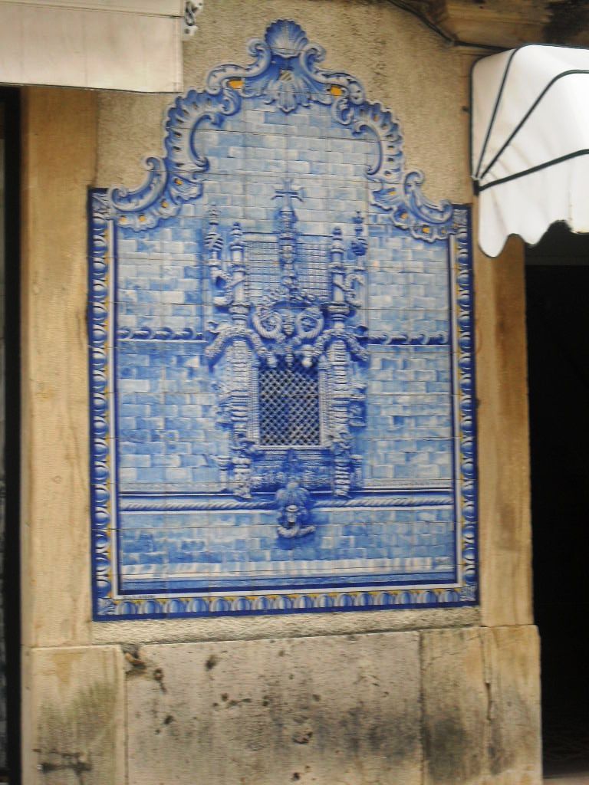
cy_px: 392
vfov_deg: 25.3
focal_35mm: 77
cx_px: 294
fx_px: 1747
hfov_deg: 19.1
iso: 100
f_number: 5
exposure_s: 1/60
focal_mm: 13.6
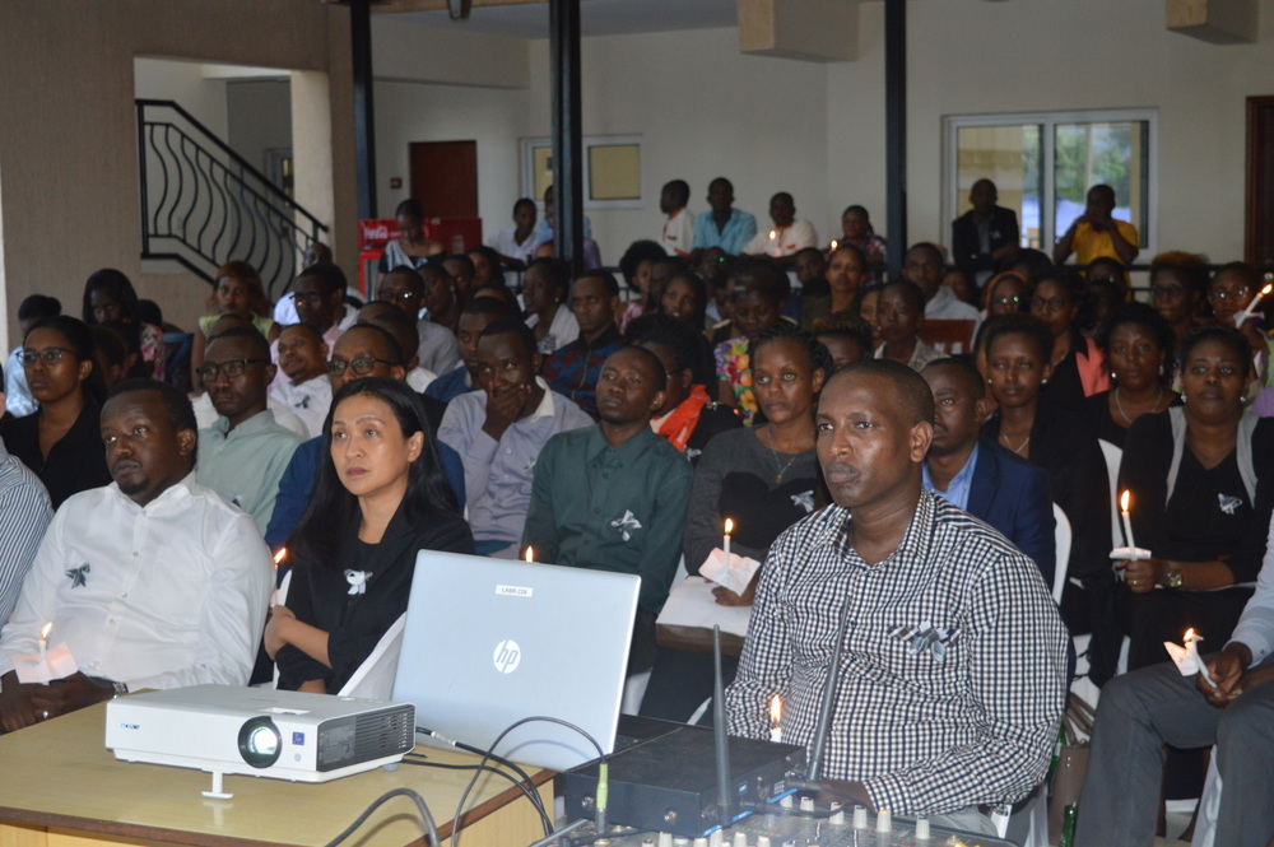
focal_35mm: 57
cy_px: 424
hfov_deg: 35.1
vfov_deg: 23.7
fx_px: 2015
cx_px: 637
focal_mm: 38
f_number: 4.8
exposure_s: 1/60
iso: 800
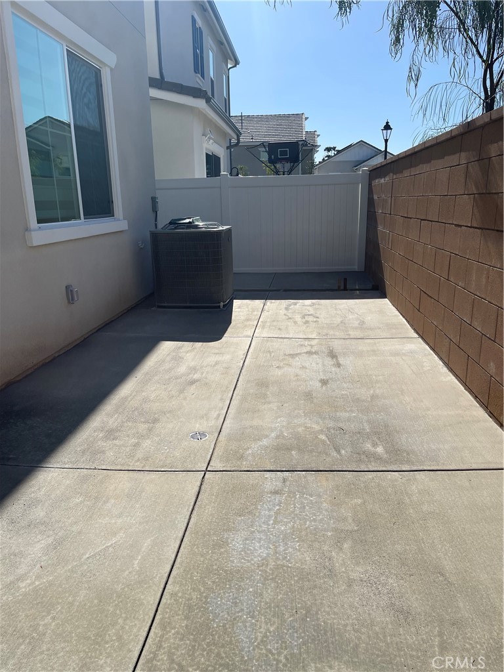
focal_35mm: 25
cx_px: 252
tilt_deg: -15.9
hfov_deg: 54.9
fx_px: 485
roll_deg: +0.8
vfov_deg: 69.4
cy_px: 336
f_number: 1.6
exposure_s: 1/5128
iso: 32
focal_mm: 5.1
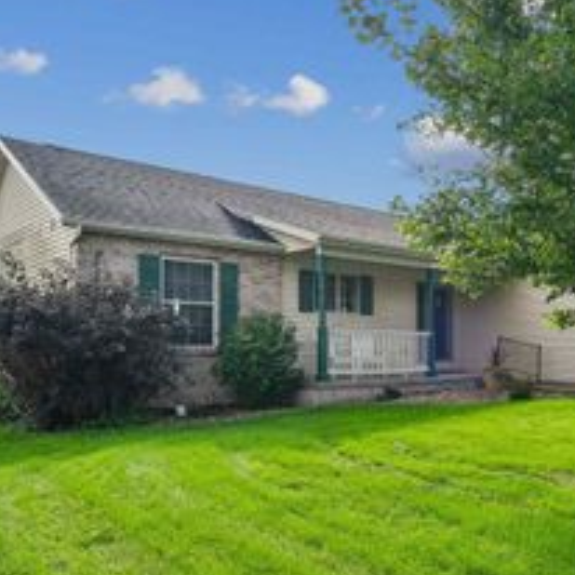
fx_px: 583
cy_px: 303
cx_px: 466
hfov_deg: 49.2
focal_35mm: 31
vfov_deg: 52.5
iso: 640
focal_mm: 10
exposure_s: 1/320
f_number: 9
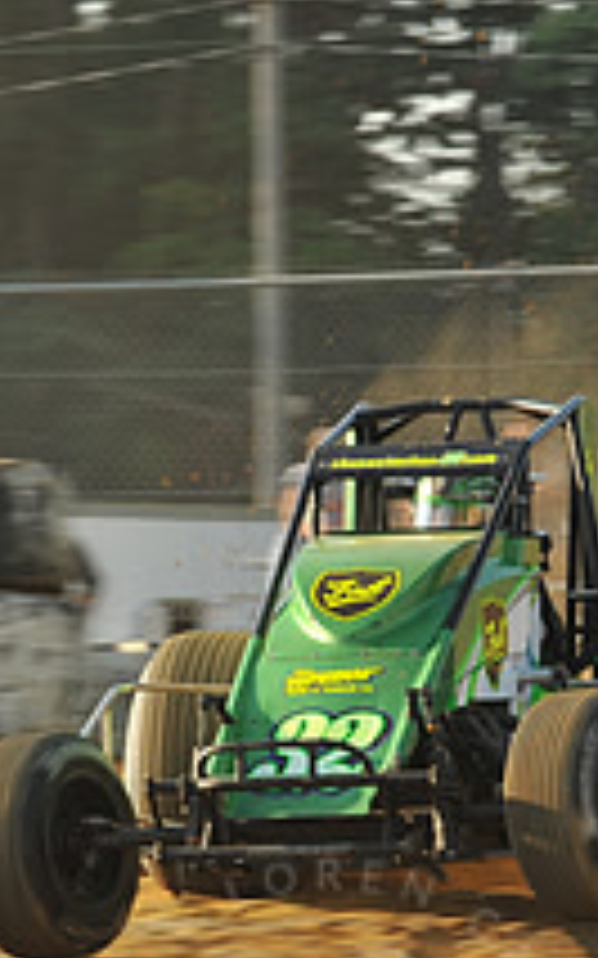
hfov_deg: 2.6
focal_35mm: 512
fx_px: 13360
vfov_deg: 4.1
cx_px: 328
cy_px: 715
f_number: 9
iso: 400
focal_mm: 185
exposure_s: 1/320
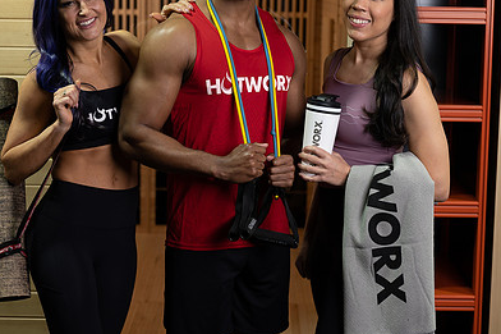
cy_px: 116
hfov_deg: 27.3
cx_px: 271
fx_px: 1029
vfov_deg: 18.4
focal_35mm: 74
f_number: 2.8
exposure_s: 1/125
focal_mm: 50
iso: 200
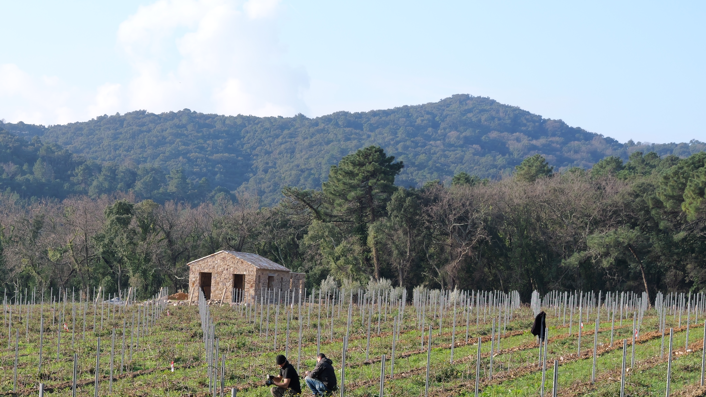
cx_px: 270
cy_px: 333
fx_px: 1629
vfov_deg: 13.8
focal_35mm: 87
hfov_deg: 24.4
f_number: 5
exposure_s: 1/200
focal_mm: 28
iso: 100
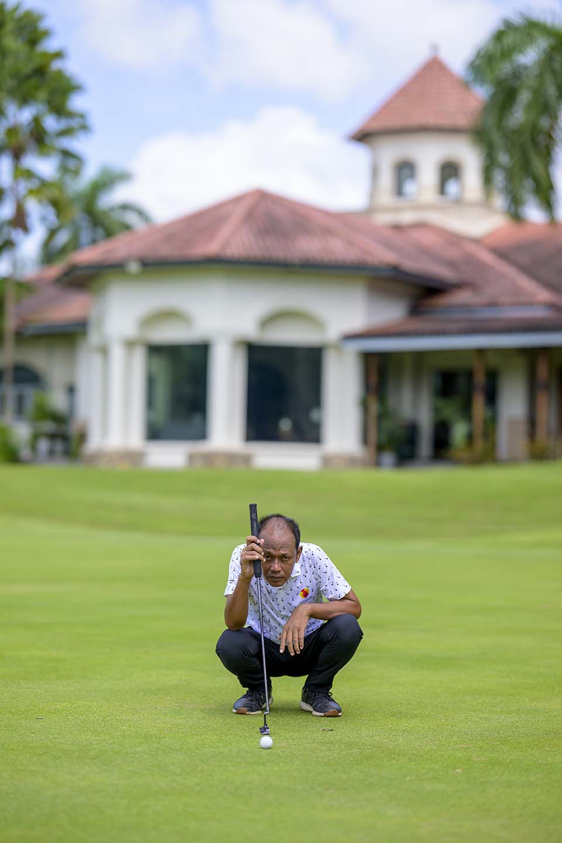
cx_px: 281
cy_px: 422
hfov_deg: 16.1
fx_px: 1990
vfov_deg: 23.9
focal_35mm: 85
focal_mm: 85
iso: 560
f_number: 1.6
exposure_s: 1/20000
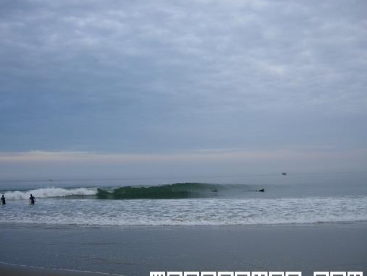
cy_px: 147
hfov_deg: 45.8
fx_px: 435
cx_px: 176
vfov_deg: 35.1
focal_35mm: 41
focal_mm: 7.8
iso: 64
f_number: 2.8
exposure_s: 1/186
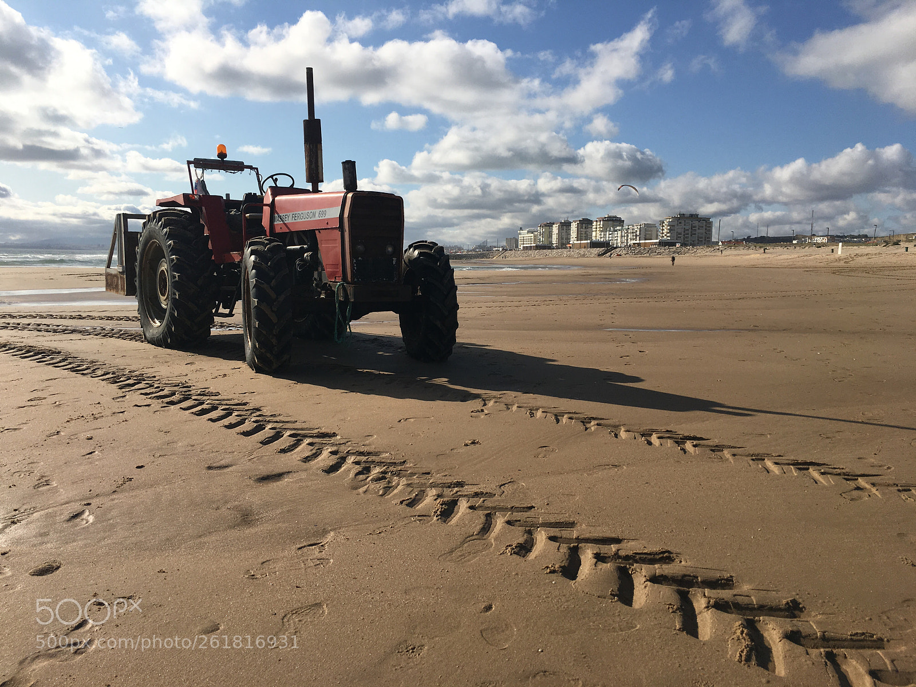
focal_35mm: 29
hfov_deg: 61.7
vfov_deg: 48.2
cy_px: 344
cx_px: 458
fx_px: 767
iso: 25
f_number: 2.2
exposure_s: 1/3497
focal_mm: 4.15
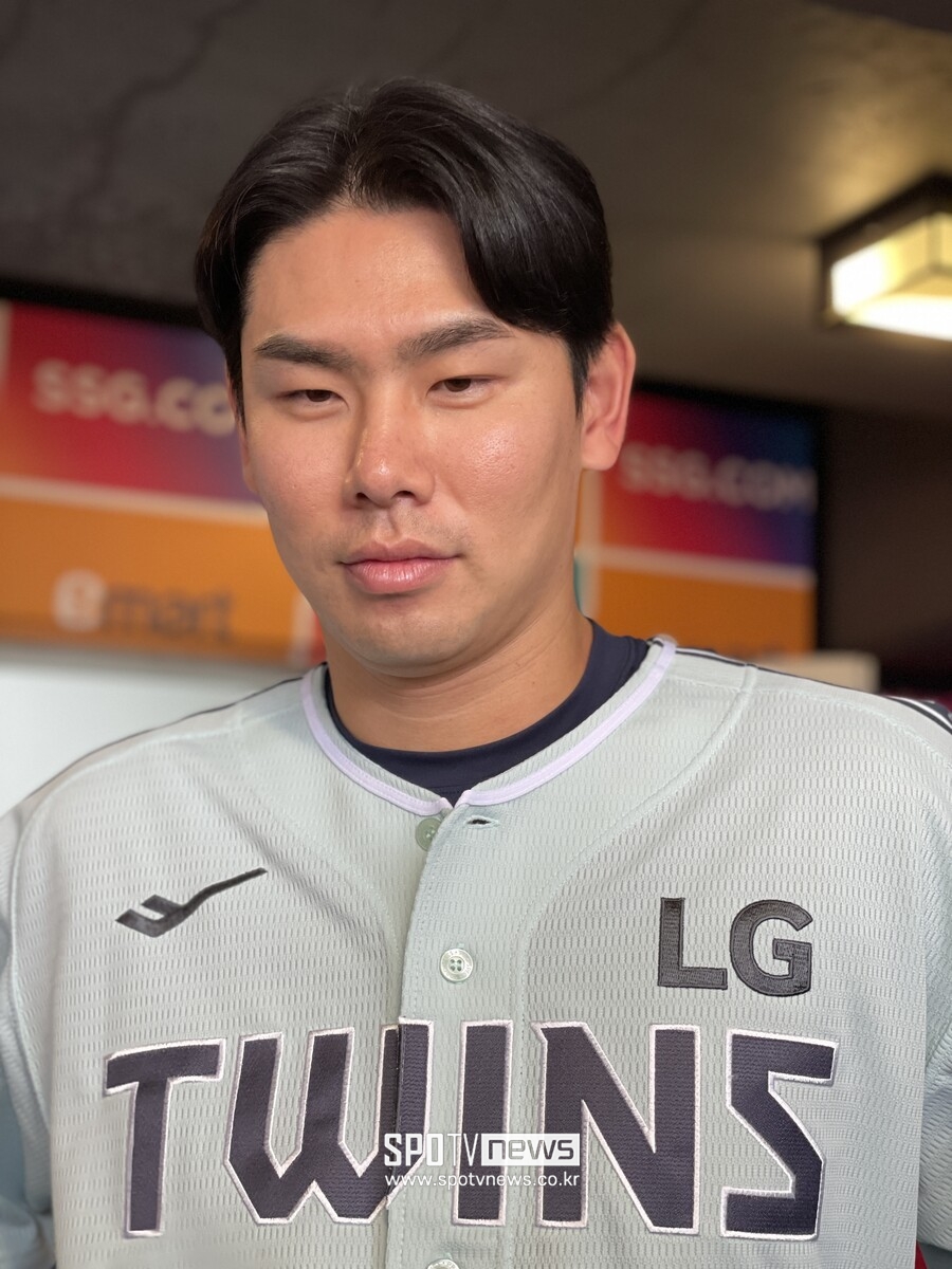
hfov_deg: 28.0
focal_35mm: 52
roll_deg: -1.8
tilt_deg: +9.6
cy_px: 634
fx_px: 1907
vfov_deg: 36.8
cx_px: 476
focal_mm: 6
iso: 200
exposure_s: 1/120
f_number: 2
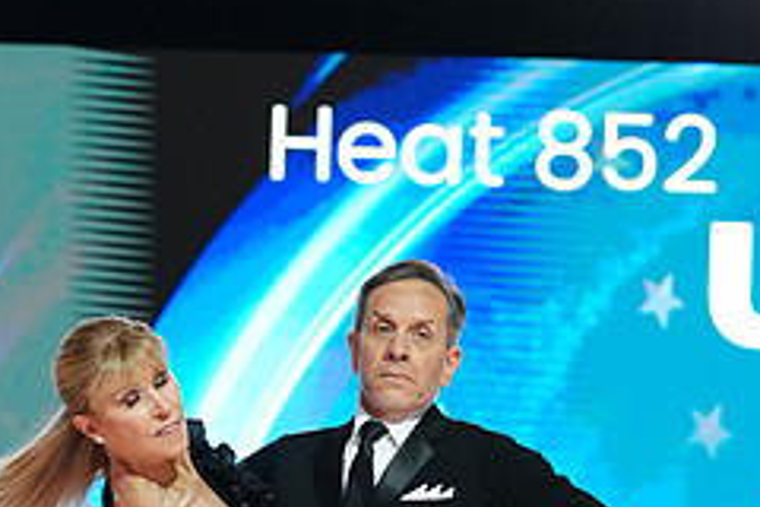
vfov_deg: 6.4
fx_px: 4496
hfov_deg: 9.7
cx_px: 293
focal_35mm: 213
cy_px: 799
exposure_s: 1/320
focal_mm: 88
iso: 2500
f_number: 4
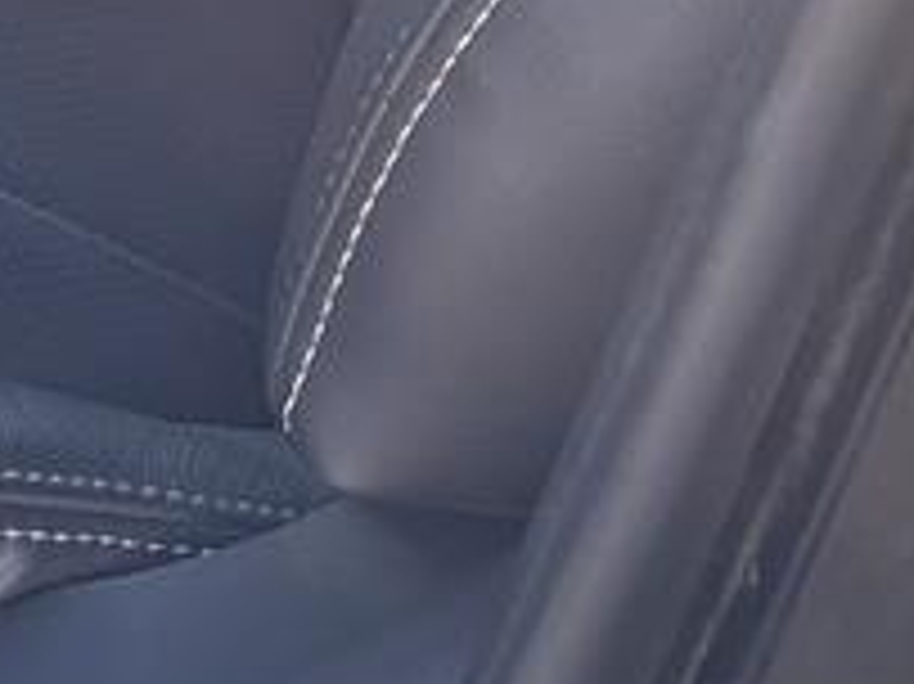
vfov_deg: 6.5
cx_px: -1346
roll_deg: +2.2
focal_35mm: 205
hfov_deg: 8.7
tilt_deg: -19.7
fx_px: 5410
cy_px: -1458
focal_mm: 5.96
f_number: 1.6
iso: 50
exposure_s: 1/191
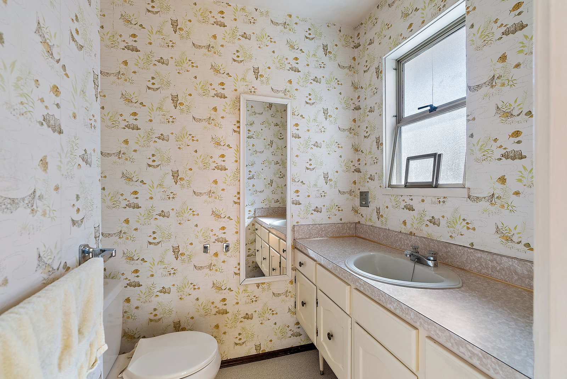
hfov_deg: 96.7
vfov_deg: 73.8
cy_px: 190
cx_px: 284
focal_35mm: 16
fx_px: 252
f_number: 7.1
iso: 400
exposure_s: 1/10
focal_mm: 16
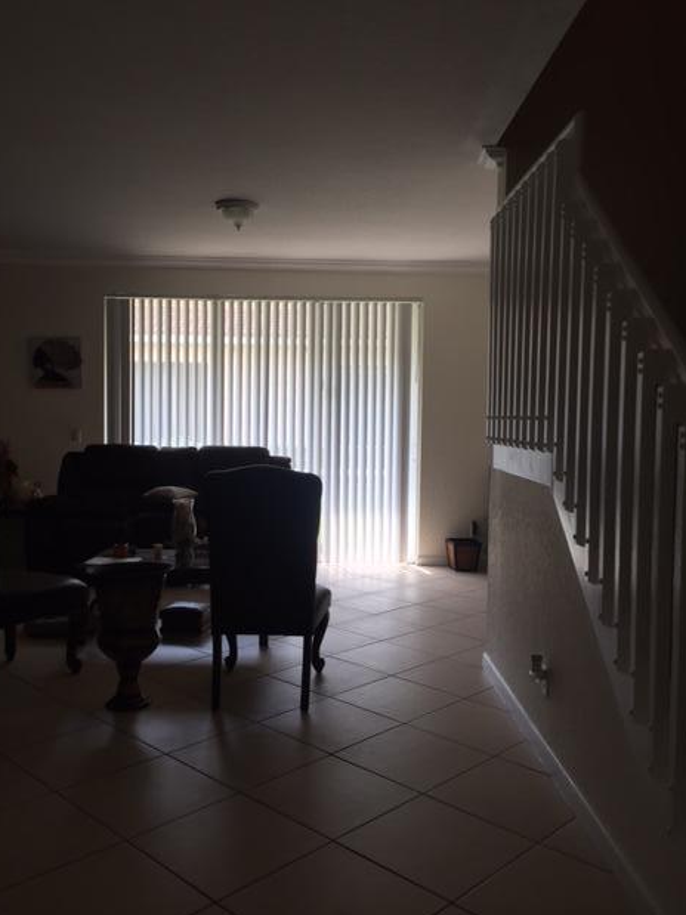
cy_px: 448
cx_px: 340
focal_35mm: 30
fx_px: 793
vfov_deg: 60.0
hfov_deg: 46.8
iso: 32
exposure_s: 1/60
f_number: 2.2
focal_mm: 4.15
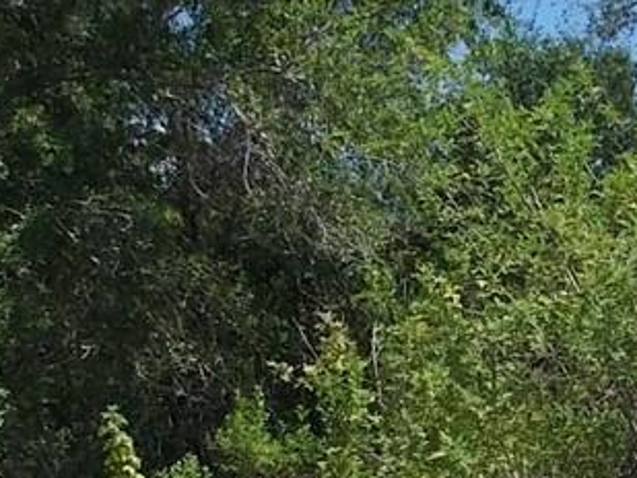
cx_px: 713
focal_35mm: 96
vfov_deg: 14.9
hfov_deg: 19.5
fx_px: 1767
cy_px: 558
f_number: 3.3
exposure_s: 1/800
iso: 80
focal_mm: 4.1
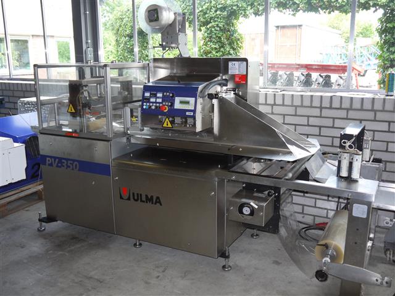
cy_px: 148
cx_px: 198
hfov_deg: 51.4
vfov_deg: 39.7
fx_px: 411
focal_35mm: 36
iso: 320
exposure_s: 1/125
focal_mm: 18
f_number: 4.1
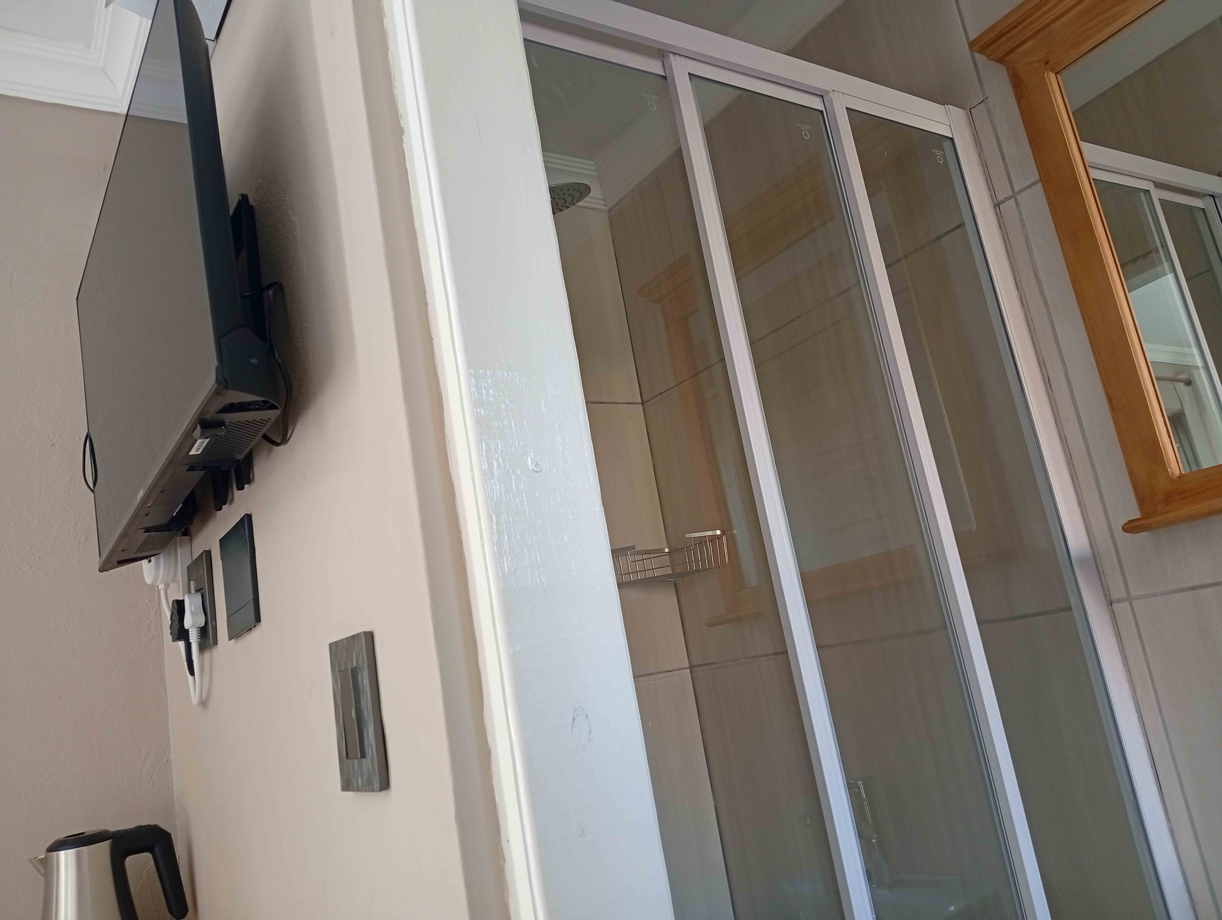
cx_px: 611
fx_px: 954
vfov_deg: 51.5
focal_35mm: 27
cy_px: 460
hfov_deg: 65.2
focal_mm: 3.98
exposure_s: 1/33.3
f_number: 1.8
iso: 273
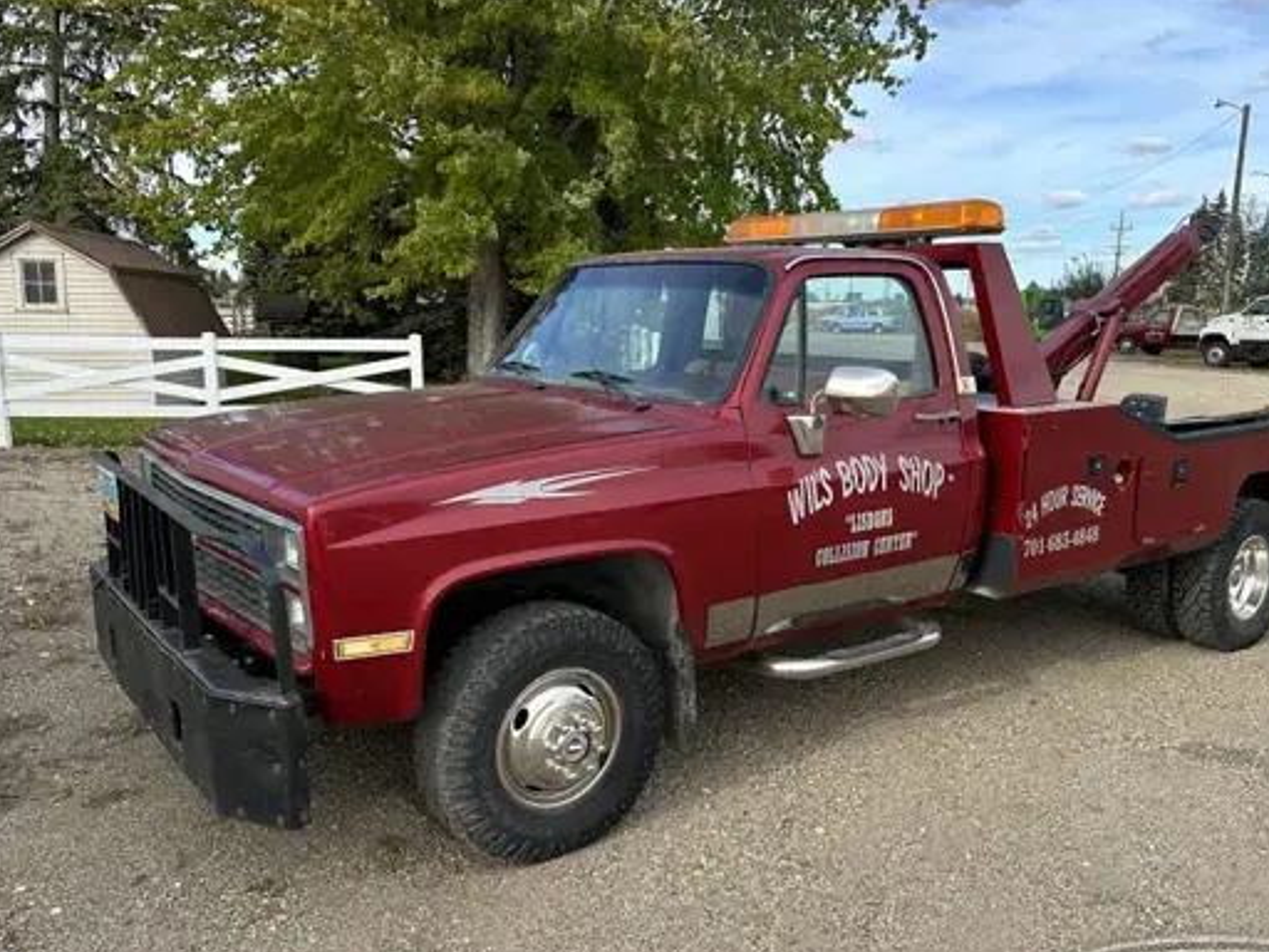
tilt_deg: -10.1
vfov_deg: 46.8
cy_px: 511
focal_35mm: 30
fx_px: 1100
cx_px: 664
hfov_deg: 59.9
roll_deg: -0.1
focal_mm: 6.86
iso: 80
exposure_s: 1/1517
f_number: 1.78
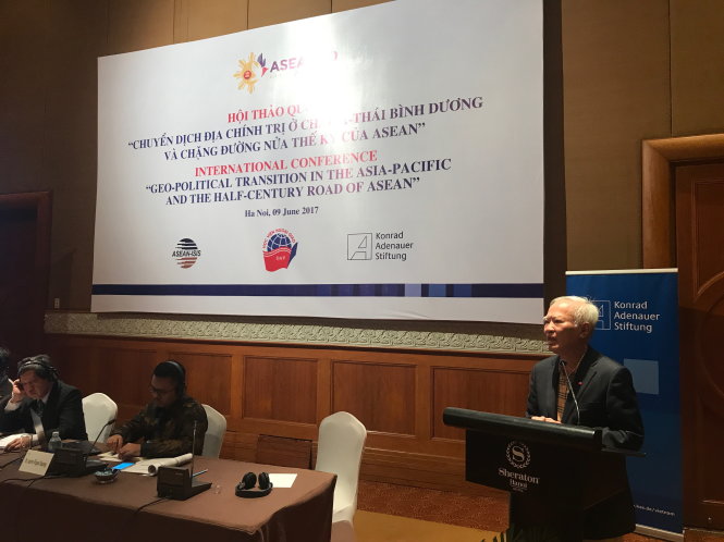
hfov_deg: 63.5
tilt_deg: +2.7
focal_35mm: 28
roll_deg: -0.2
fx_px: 585
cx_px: 362
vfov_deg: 49.7
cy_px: 271
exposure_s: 1/17
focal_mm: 3.99
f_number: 1.8
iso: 40
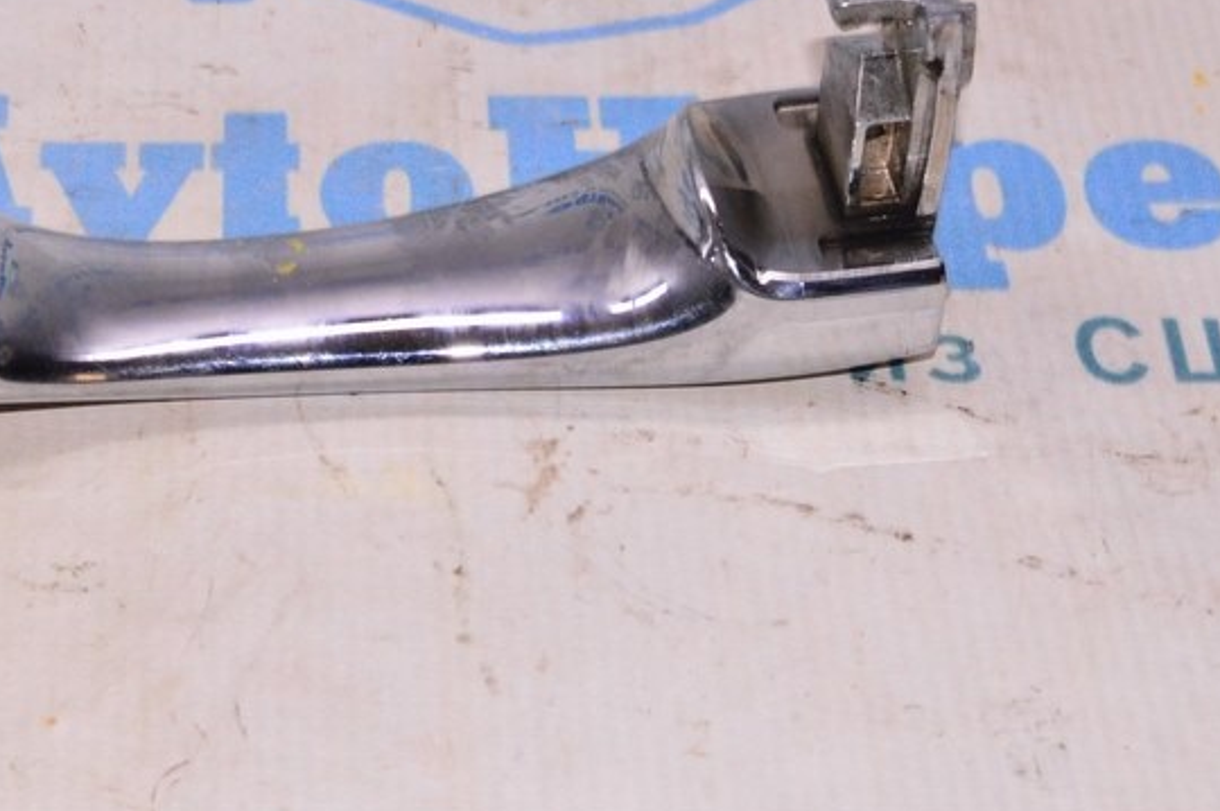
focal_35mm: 108
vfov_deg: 12.6
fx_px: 3657
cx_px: 127
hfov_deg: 18.6
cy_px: 202
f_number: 8
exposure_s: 1/160
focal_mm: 38
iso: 1600
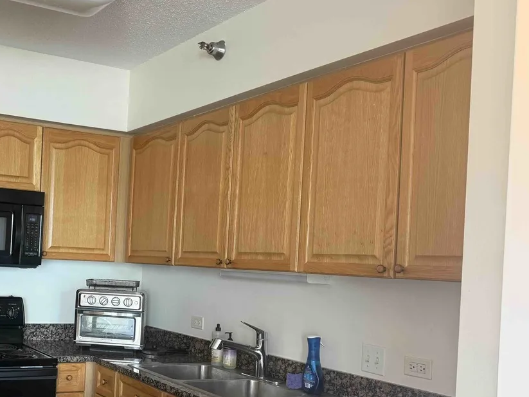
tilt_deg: +0.3
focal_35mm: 42
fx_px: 642
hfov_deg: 42.3
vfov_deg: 34.1
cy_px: 259
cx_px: 87
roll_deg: -2.4
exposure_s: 1/60
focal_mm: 6.76
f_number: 1.78
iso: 200
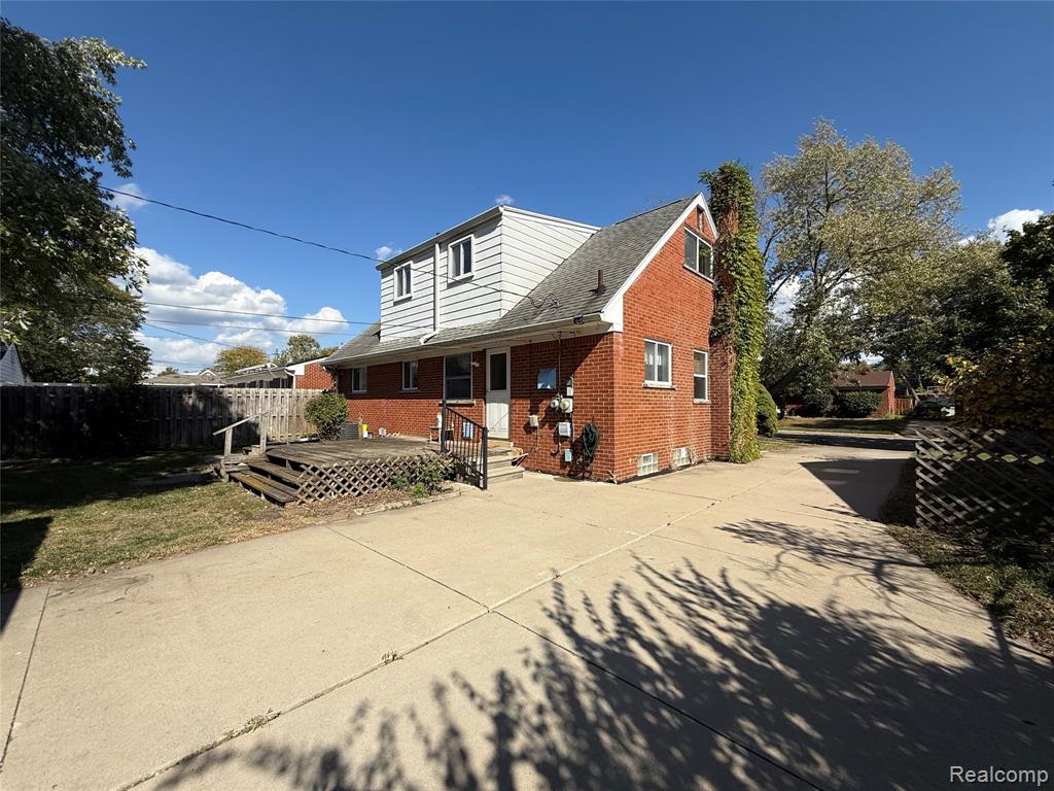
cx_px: 527
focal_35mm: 14
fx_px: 426
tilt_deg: +2.1
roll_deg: -0.4
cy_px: 396
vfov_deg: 85.7
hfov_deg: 102.1
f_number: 2.2
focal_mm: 2.22
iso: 50
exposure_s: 1/3125
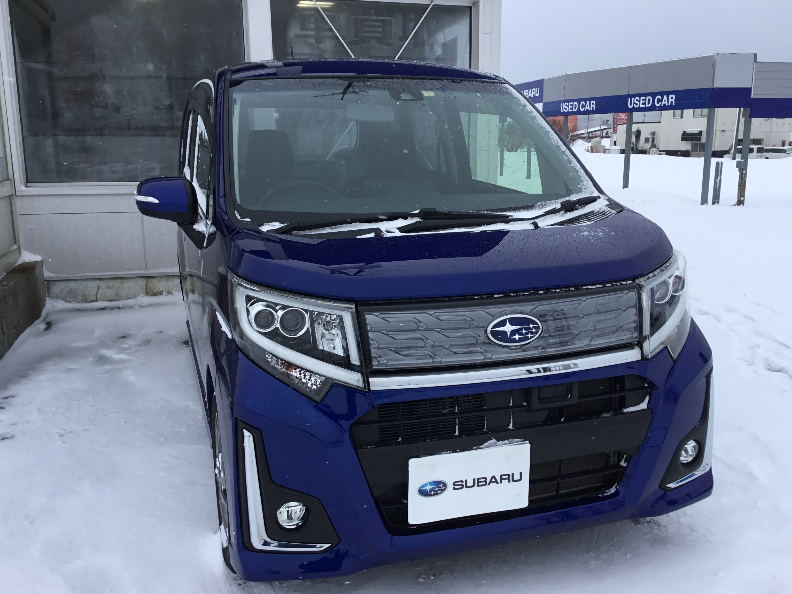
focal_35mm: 33
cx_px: 409
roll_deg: +0.0
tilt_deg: -11.6
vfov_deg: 42.9
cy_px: 304
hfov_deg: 55.3
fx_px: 755
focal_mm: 3.3
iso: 25
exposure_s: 1/936
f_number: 2.4
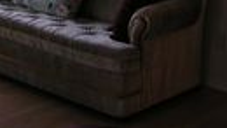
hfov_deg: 18.1
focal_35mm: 117
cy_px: -110
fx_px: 704
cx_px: 28
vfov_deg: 9.8
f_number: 2.8
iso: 160
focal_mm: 7.8
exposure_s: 1/45
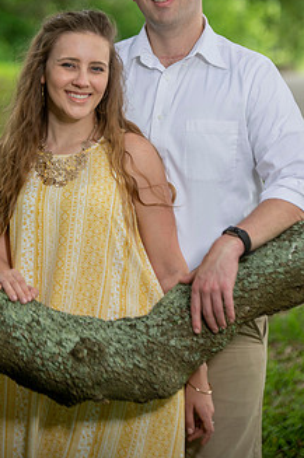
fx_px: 1957
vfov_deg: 13.3
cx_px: 144
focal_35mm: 154
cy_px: 148
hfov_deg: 8.9
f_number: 2.8
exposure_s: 1/100
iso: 125
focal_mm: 112
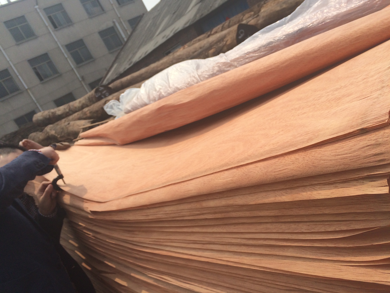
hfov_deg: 61.7
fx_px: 327
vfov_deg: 48.2
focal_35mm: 29
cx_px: 195
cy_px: 146
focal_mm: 4.15
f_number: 2.2
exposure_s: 1/3425
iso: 32
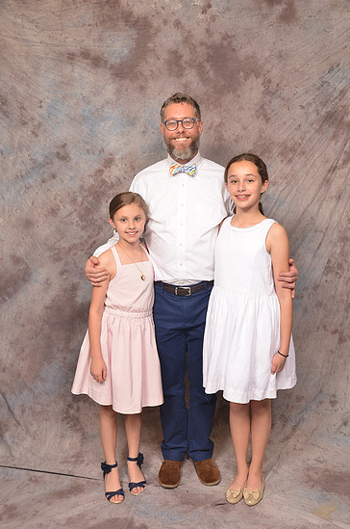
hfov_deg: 34.9
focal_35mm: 38
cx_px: 176
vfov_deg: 50.8
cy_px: 278
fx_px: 556
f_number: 5.6
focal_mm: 24
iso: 200
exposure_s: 1/60
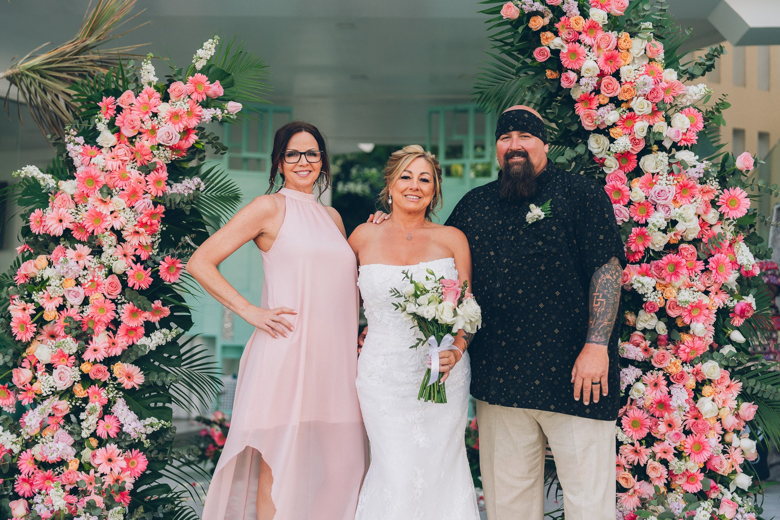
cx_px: 379
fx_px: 1115
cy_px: 260
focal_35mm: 51
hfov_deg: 38.6
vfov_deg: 26.2
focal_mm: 50
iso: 100
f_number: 2
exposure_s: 1/320
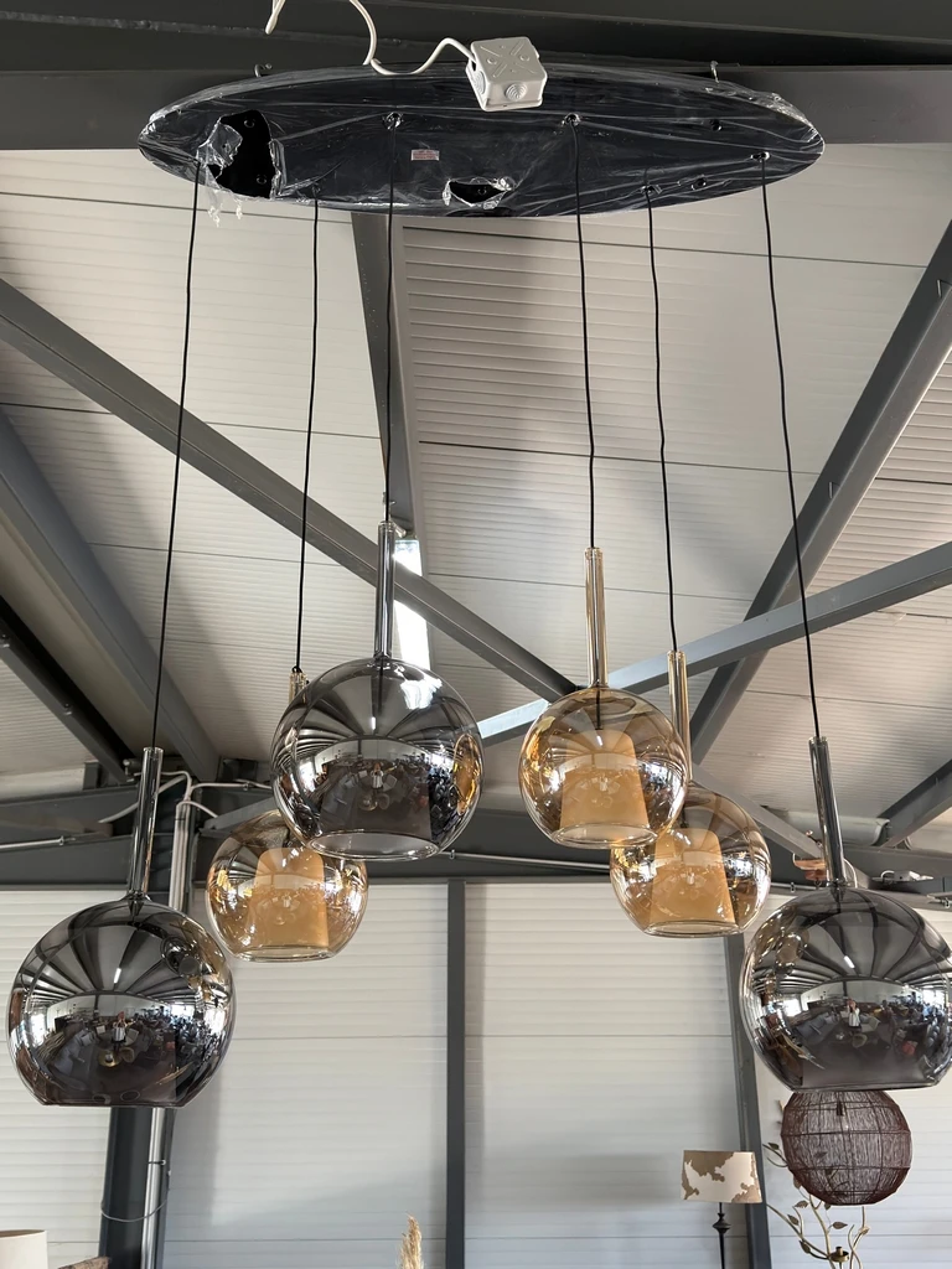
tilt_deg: +21.3
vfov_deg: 50.1
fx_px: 1357
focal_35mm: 37
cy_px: 634
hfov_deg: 38.7
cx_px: 476
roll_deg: +0.0
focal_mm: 6.8
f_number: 1.8
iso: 250
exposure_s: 1/50
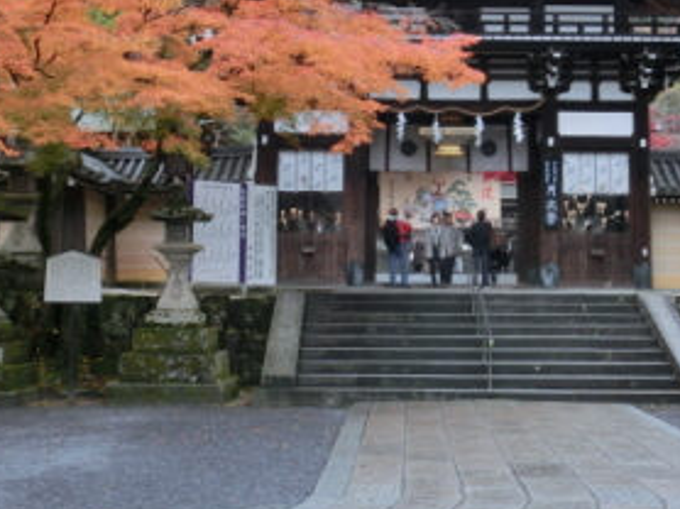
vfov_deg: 23.1
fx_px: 1237
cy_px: 160
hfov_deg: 30.7
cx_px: 342
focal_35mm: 63
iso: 125
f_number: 3.2
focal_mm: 6.1
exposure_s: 1/125
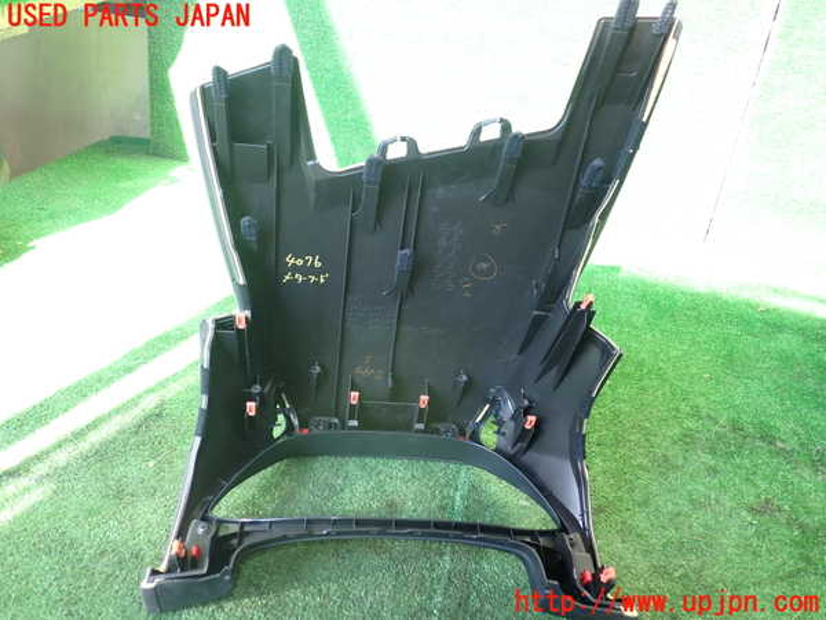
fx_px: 716
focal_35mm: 30
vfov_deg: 46.8
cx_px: 413
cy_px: 310
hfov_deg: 60.0
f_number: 2.3
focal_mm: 5.4
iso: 200
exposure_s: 1/60
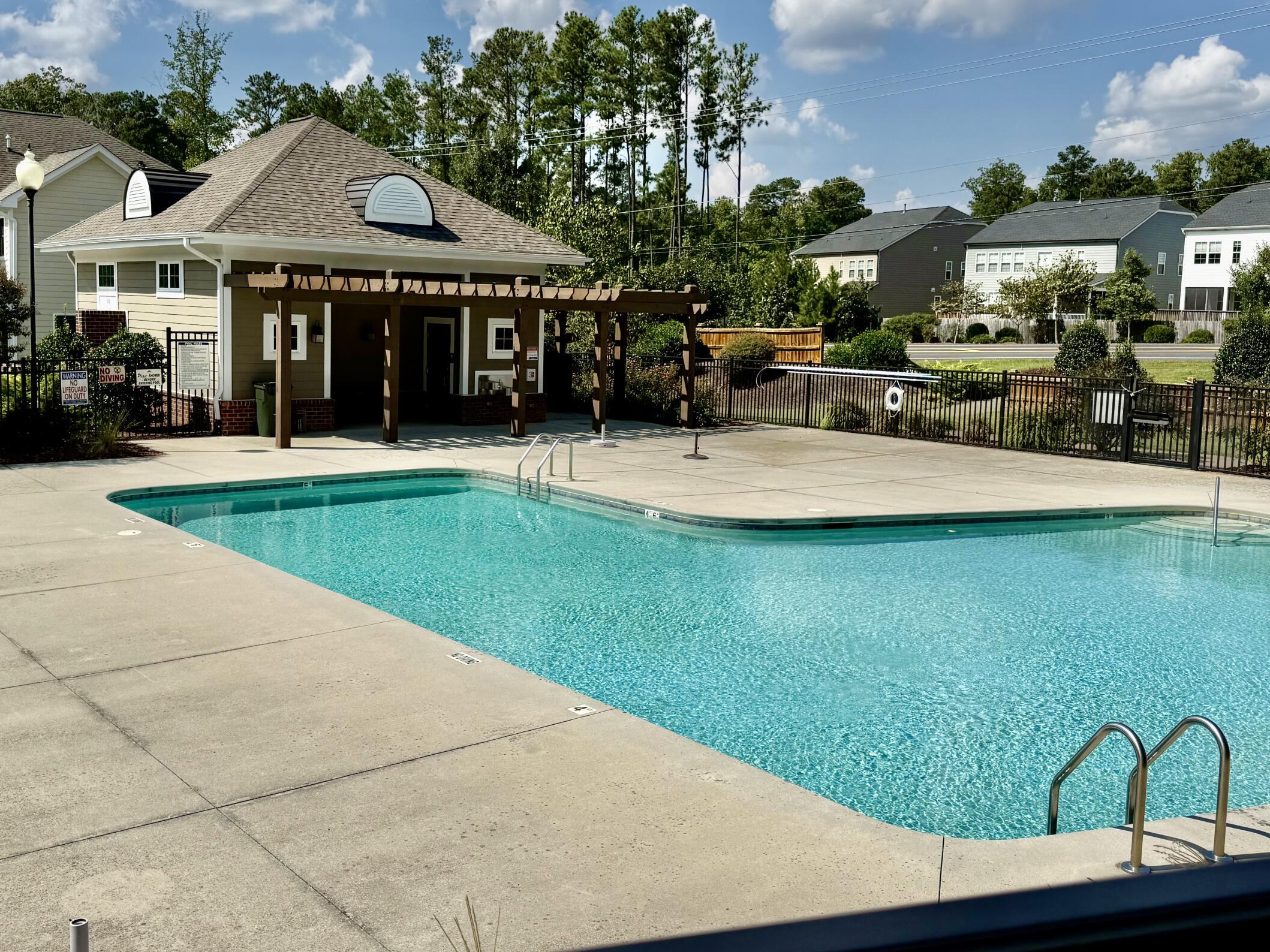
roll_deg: -0.1
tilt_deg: -4.8
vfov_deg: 41.7
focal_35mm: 34
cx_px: 574
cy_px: 426
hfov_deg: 53.9
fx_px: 1247
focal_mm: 6.76
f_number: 1.78
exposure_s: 1/8130
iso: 80
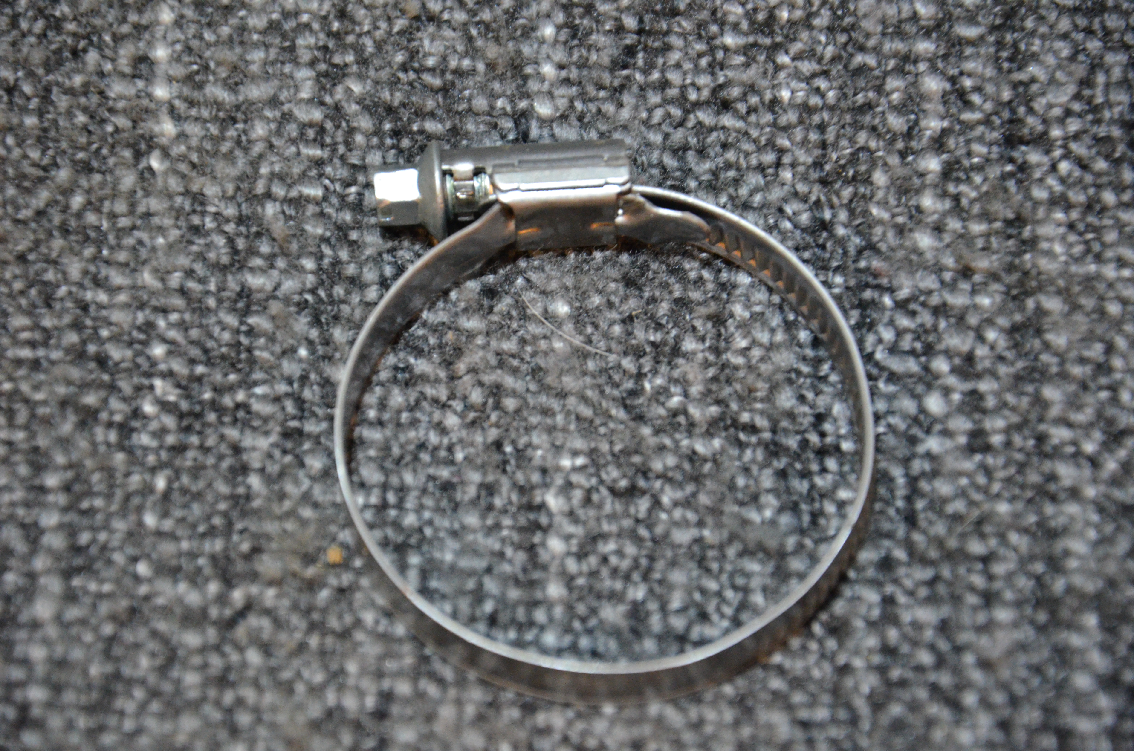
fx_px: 4951
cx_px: 567
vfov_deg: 8.7
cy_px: 376
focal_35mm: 158
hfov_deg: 13.1
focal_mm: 105
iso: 2500
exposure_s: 1/100
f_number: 5.6
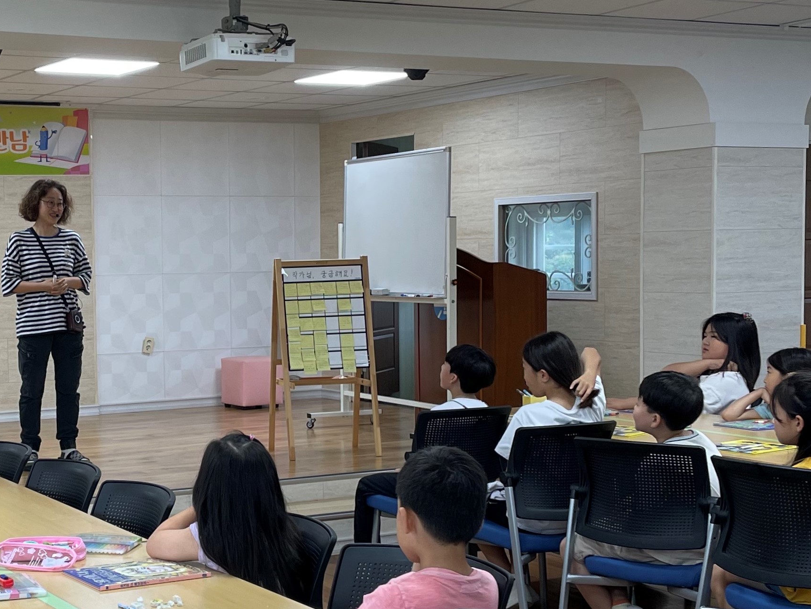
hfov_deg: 40.2
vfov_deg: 32.1
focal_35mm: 45
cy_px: 352
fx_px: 1055
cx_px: 151
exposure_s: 1/120
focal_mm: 4.2
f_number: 1.6
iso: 64
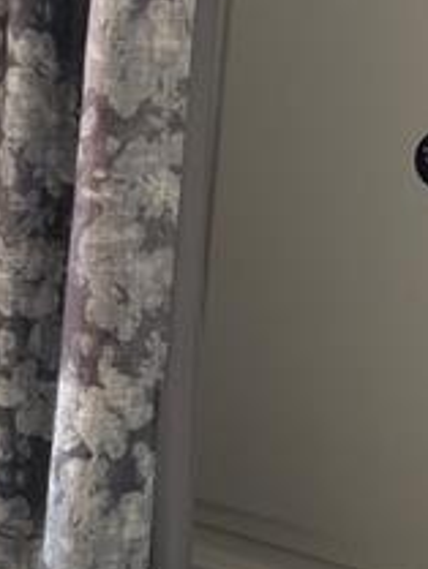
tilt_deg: -10.5
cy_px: 259
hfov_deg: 16.8
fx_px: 1449
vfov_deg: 22.2
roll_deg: -3.9
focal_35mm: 88
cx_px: 139
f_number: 1.78
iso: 200
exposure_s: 1/120
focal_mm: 6.76
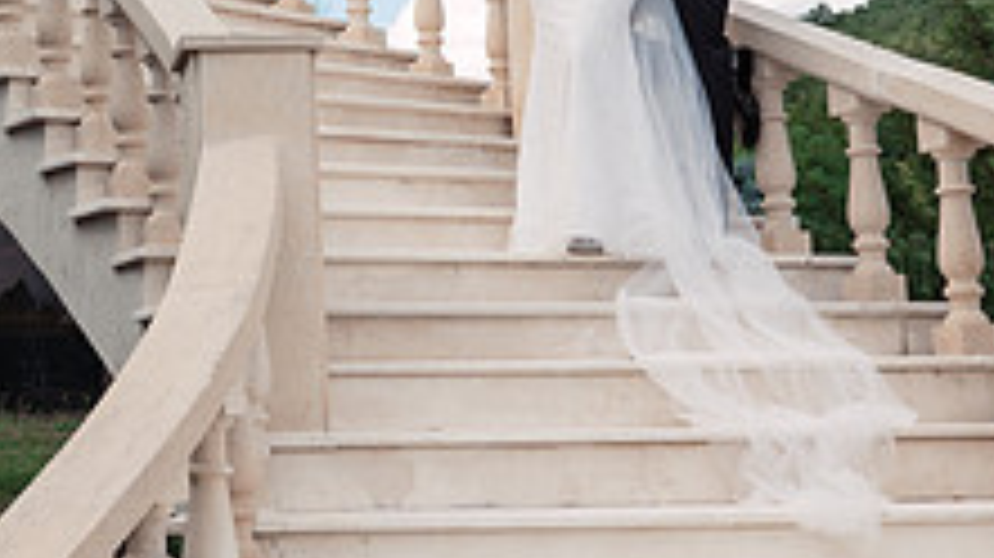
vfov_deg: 15.5
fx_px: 2028
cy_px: 99
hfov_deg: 26.9
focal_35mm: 77
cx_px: 171
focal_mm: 28
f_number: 4
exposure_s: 1/640
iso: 160
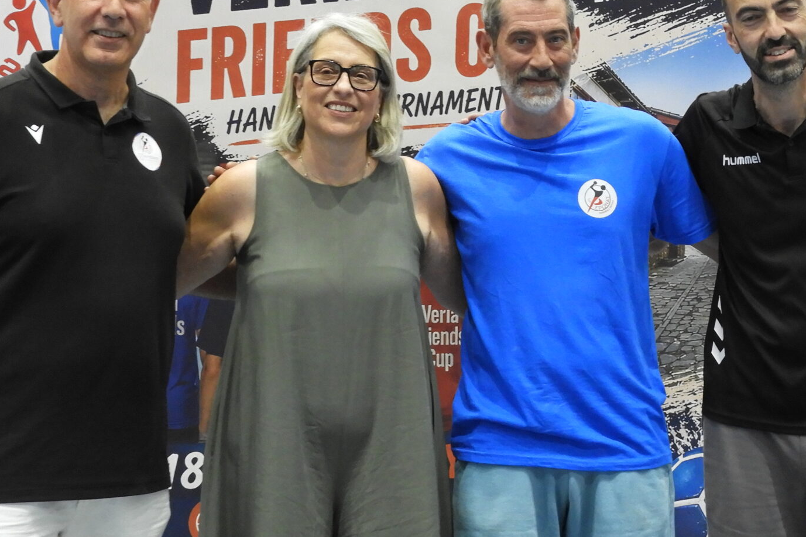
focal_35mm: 87
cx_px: 488
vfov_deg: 15.7
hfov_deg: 23.3
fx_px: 1948
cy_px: 226
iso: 400
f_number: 4
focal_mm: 8.1
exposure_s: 1/25
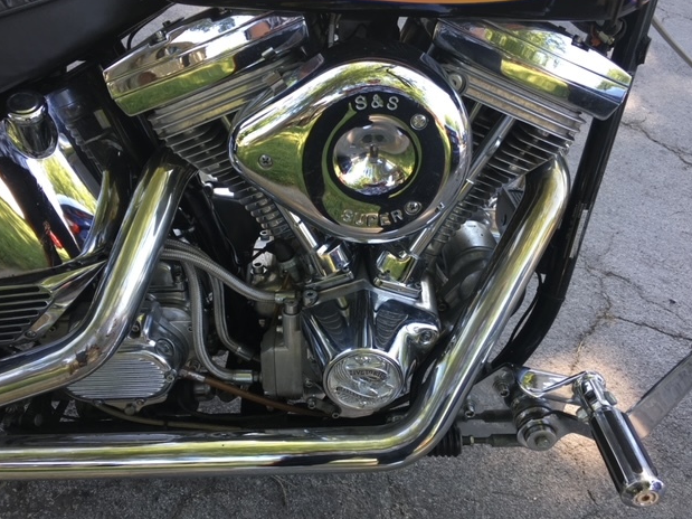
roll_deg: -8.8
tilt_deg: -41.9
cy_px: 255
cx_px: 345
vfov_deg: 46.8
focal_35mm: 30
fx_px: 600
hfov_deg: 60.0
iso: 32
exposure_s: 1/120
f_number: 2.2
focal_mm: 4.15
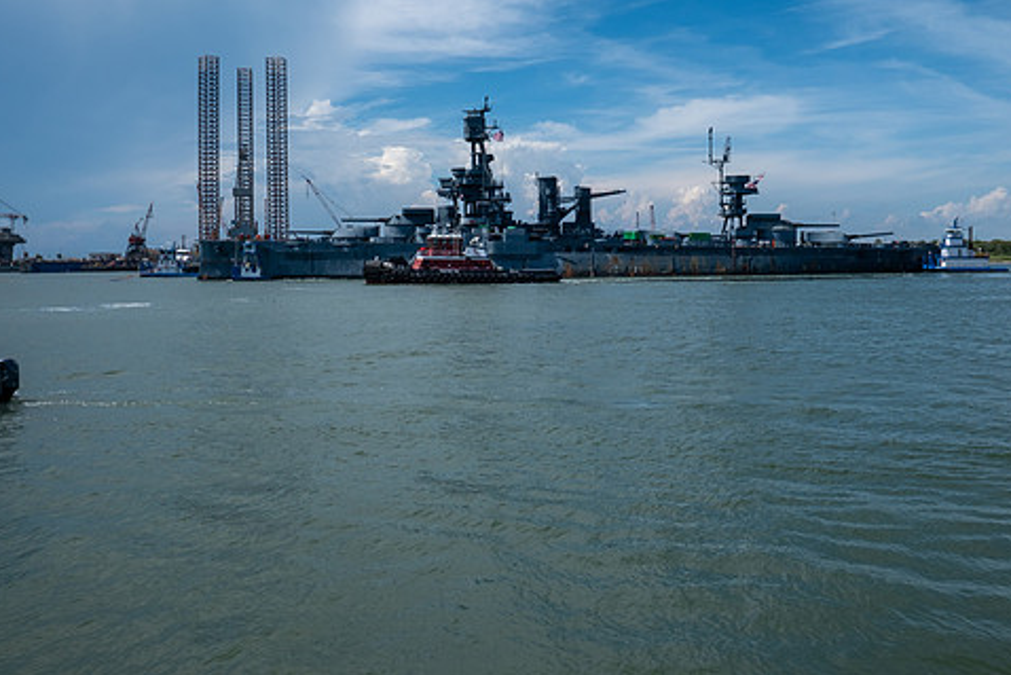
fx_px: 955
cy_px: 272
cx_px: 554
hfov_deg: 55.7
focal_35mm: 34
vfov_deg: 38.8
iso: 160
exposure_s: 1/800
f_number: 9
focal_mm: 18.4
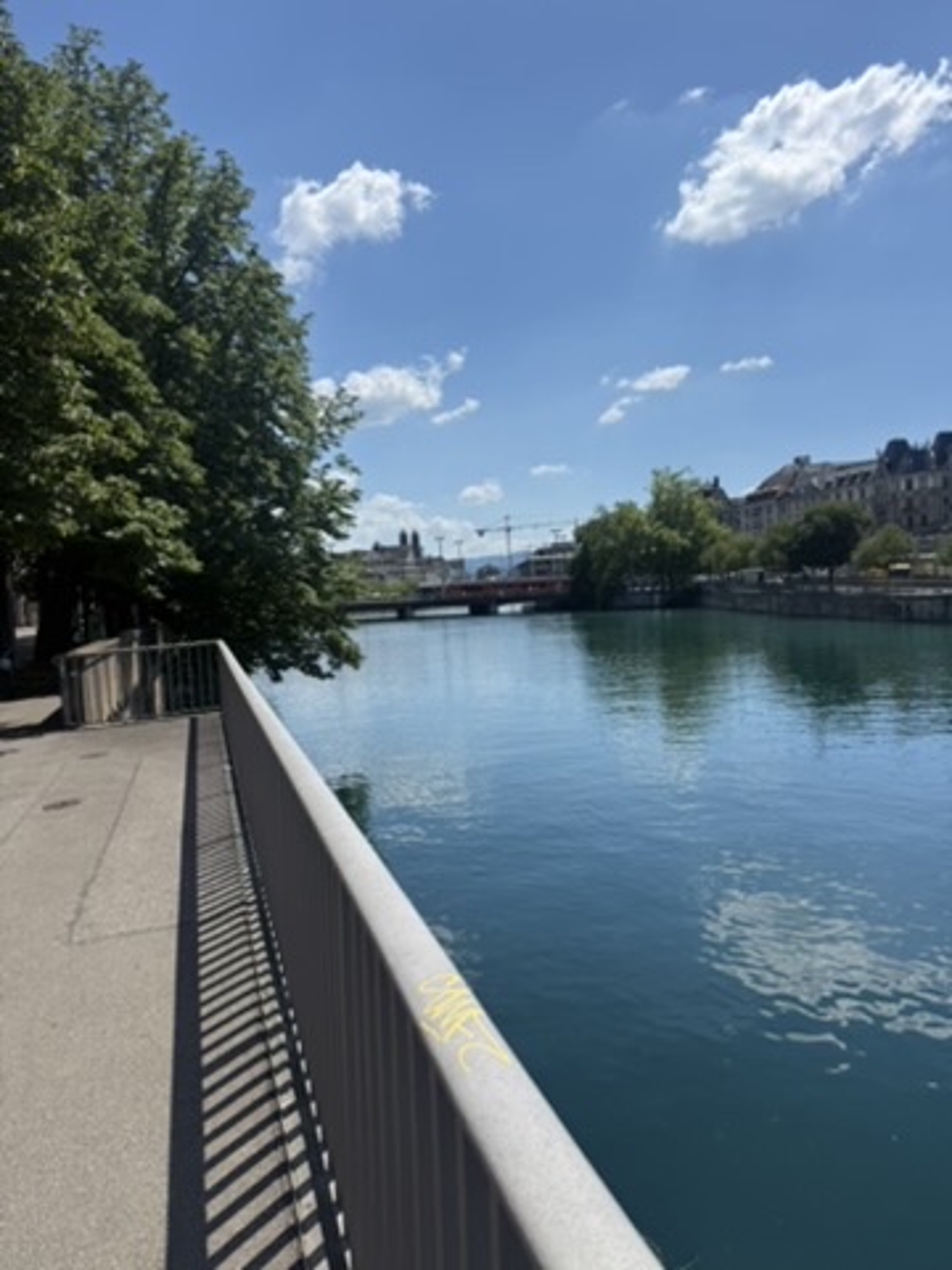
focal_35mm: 24
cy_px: 635
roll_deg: +3.9
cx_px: 476
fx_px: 880
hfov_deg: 56.8
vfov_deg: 71.6
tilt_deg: -3.8
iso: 80
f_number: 1.78
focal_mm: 6.76
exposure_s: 1/8130
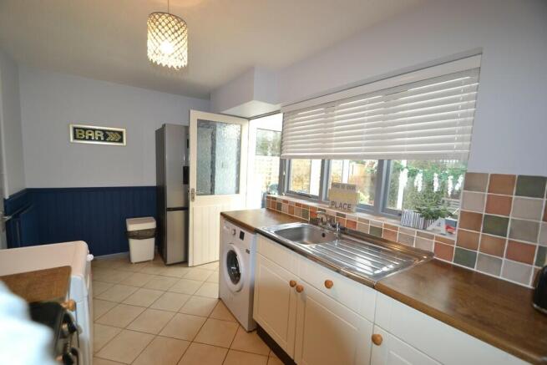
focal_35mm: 15
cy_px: 182
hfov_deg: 100.4
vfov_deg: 77.4
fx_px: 228
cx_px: 274
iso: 450
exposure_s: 1/60
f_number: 3.5
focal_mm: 10
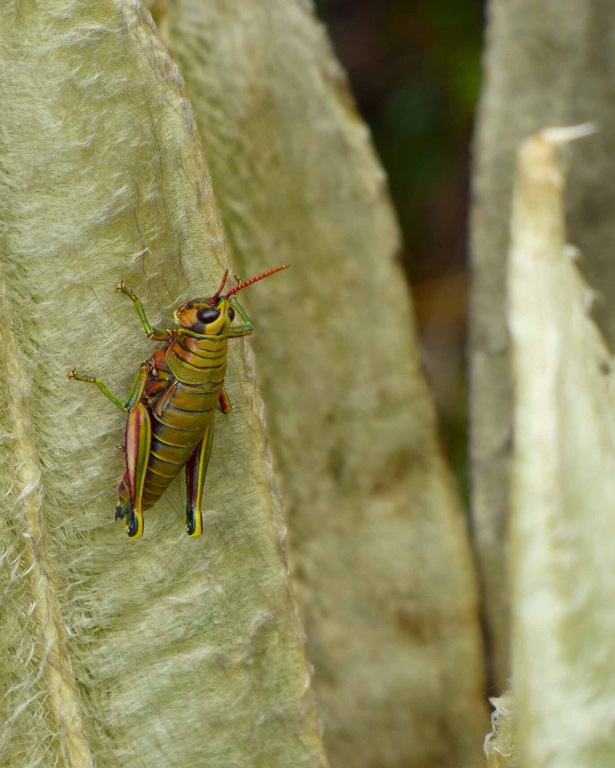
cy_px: 384
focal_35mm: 552
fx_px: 12556
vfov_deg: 3.5
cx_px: 204
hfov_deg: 2.8
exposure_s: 1/125
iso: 100
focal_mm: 68.8
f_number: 5.6
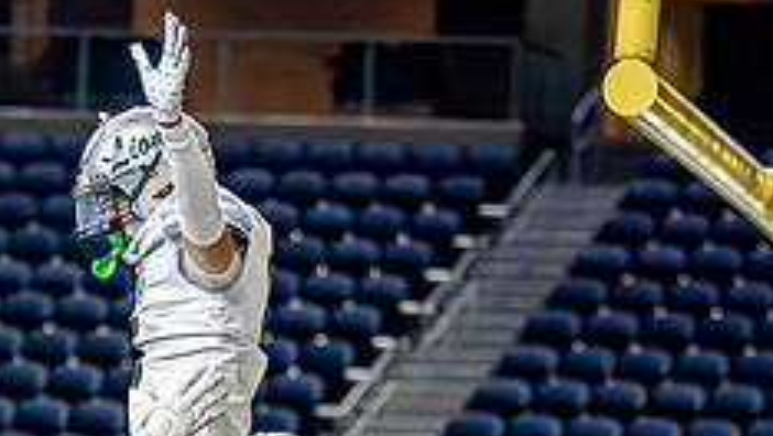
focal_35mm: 377
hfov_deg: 5.7
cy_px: 771
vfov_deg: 3.2
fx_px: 7733
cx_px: 111
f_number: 2.8
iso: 5000
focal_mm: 117
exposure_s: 1/2000
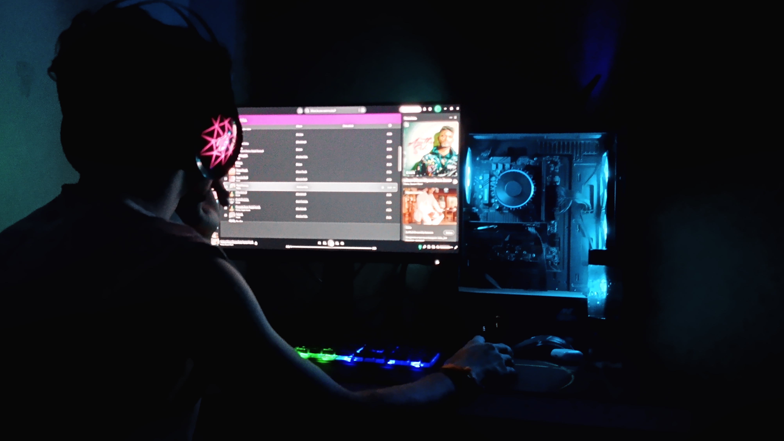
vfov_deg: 37.8
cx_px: 389
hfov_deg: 62.6
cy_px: 220
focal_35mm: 31
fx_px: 644
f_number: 1.8
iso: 6309
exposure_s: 1/15
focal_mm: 4.22
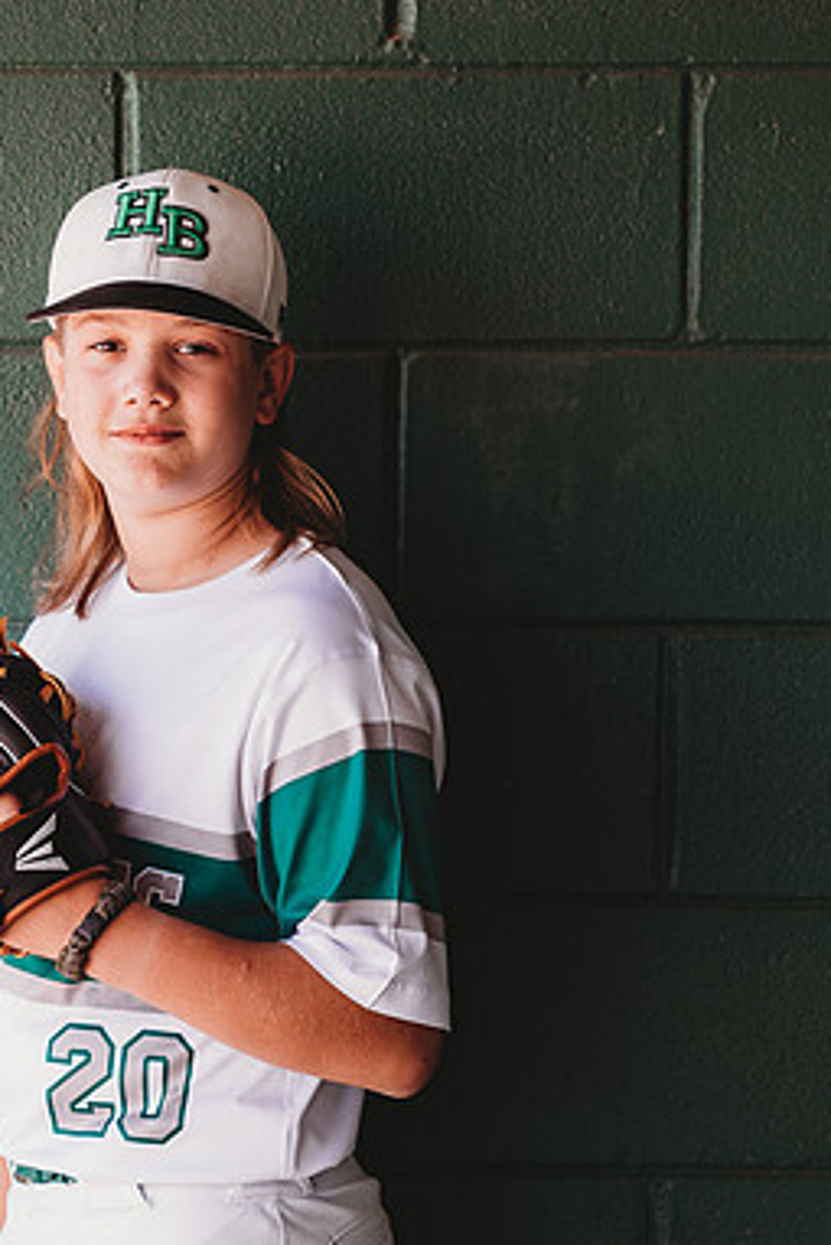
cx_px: -55
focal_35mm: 129
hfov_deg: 10.5
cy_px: 624
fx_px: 4462
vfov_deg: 15.9
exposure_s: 1/160
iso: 100
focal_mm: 85
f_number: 2.8
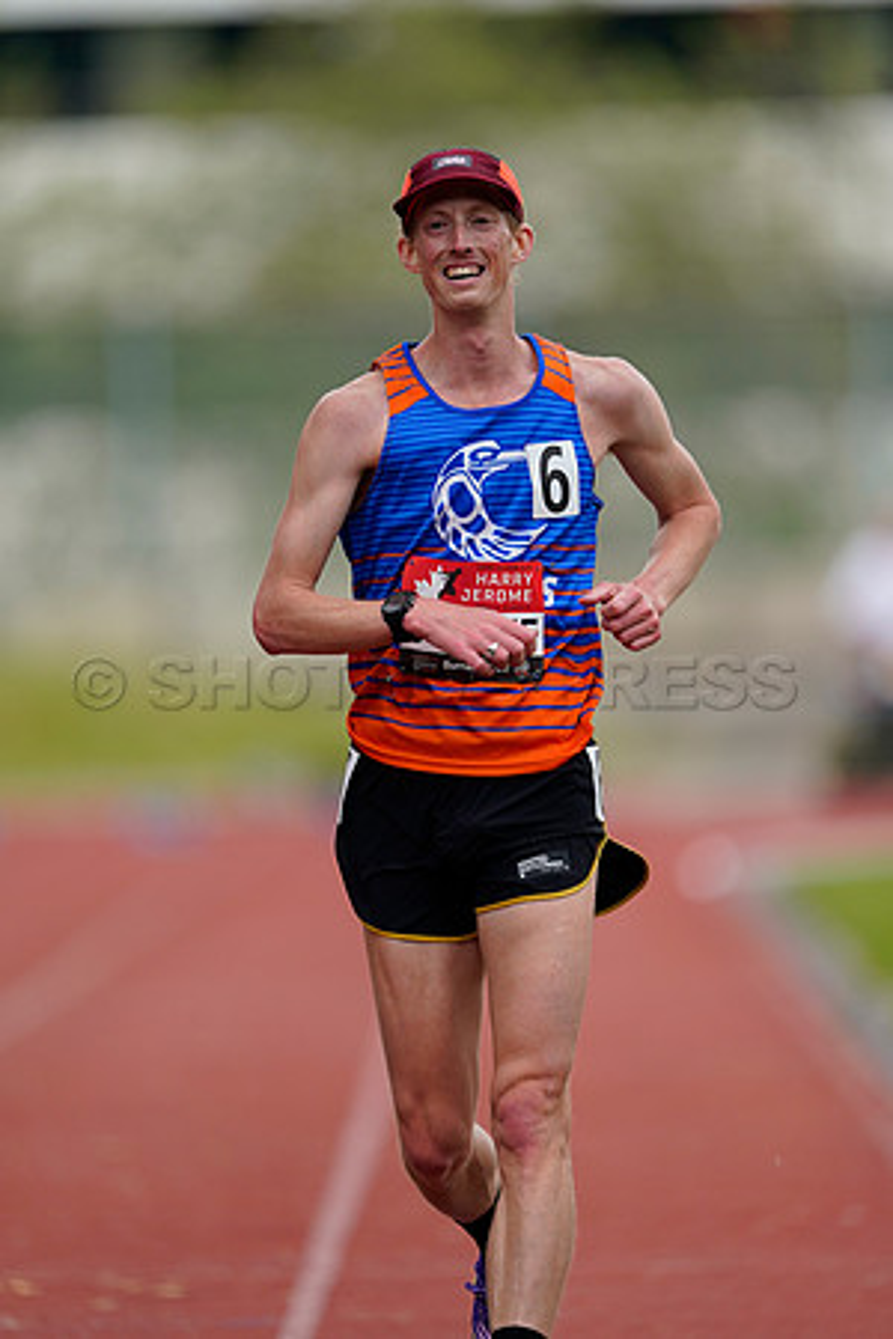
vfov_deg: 3.4
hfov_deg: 2.3
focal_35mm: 600
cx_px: 446
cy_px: 670
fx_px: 22323
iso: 320
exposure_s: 1/640
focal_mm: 600
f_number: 4
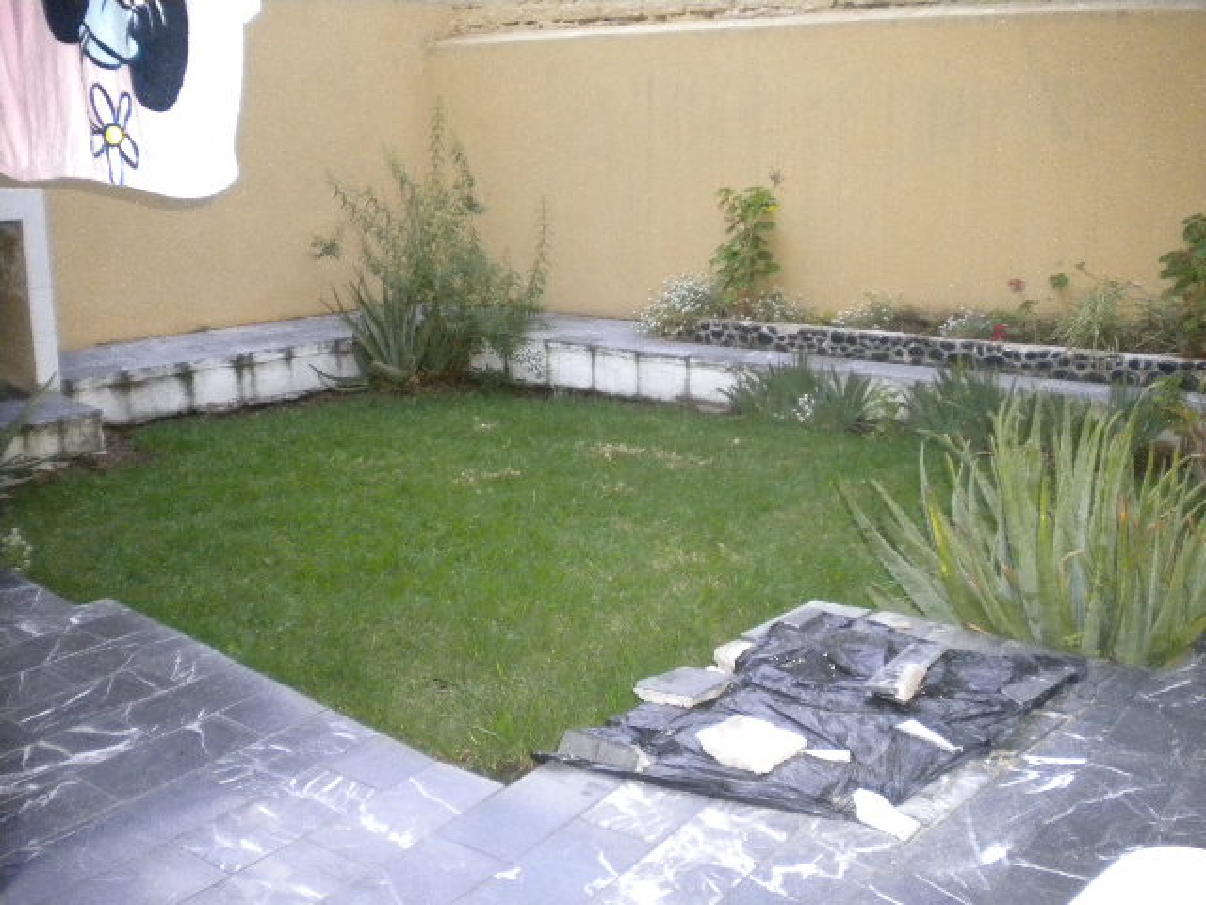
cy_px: 452
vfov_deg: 40.7
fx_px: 1219
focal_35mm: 35
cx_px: 603
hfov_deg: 52.6
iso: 486
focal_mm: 6.3
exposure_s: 1/30
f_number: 3.1
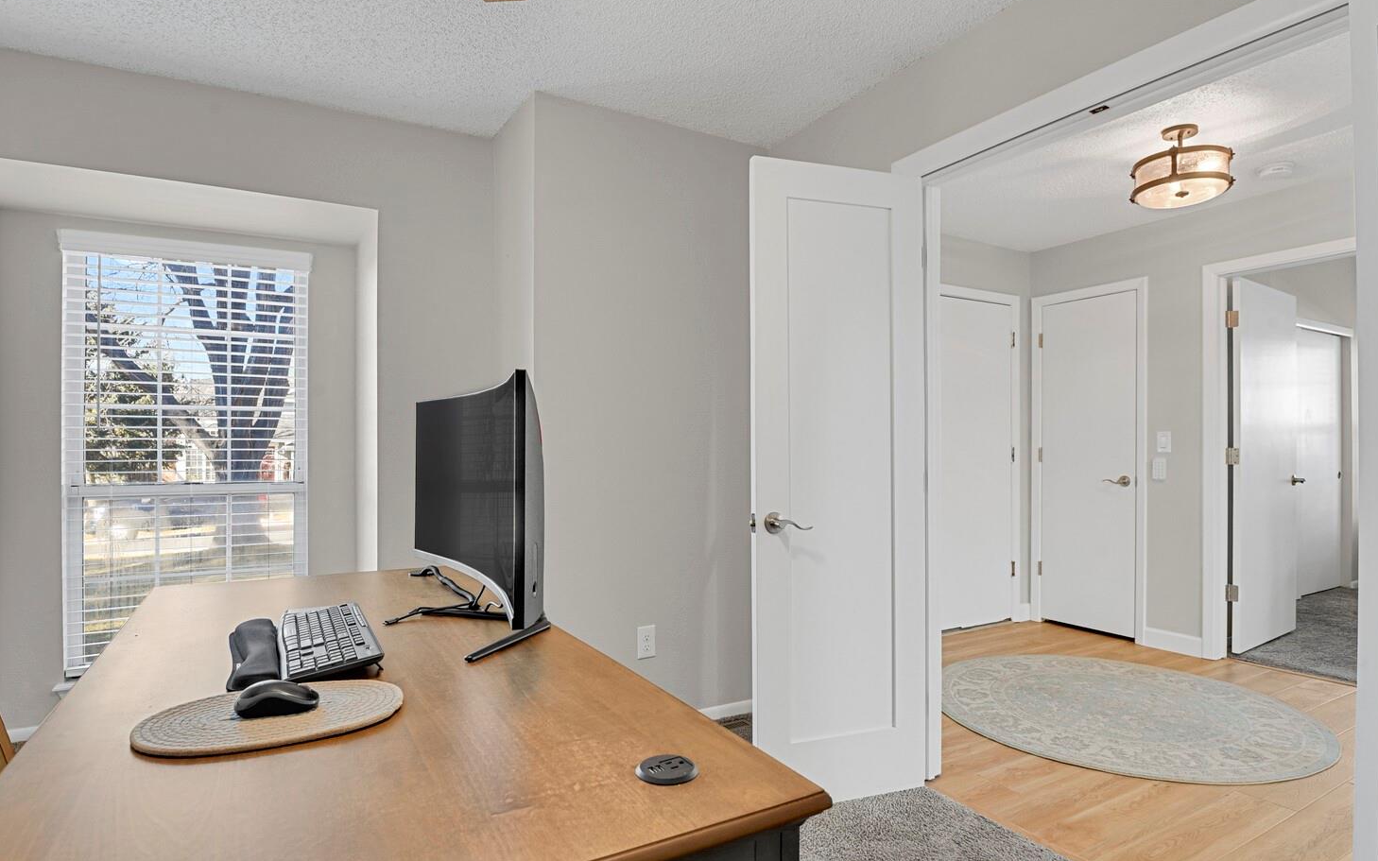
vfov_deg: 62.2
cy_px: 444
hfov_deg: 88.0
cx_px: 679
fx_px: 713
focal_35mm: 19
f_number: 8
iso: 250
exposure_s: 2
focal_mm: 17
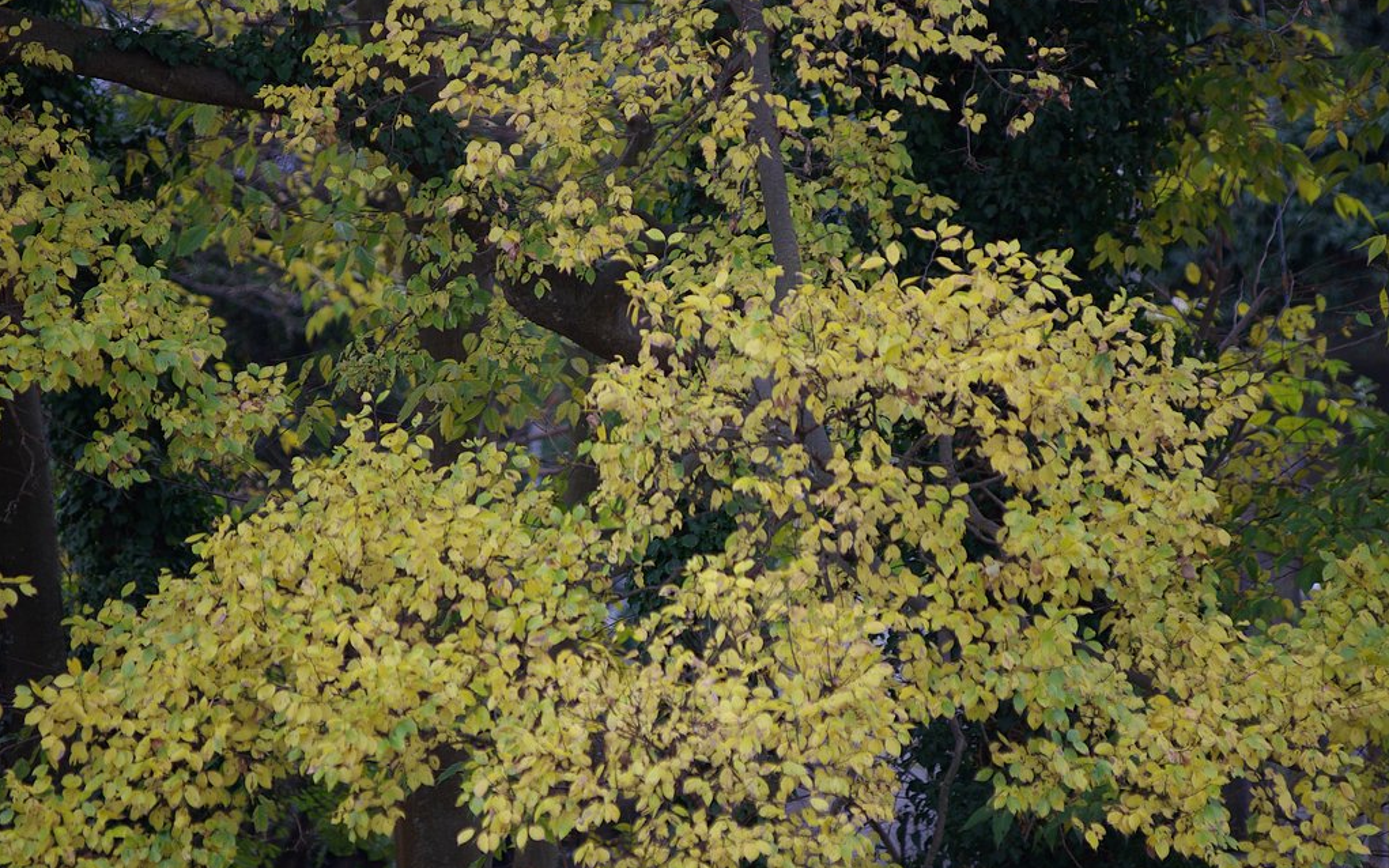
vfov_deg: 4.3
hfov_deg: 6.8
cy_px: 435
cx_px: 694
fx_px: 11621
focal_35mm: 307
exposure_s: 1/125
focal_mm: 200
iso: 100
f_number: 2.8
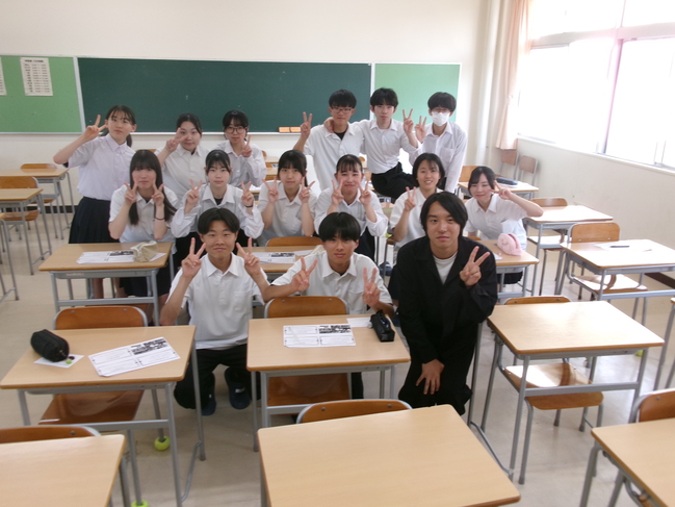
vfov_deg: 49.8
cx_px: 338
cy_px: 254
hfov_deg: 63.4
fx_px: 546
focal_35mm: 28
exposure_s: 1/34
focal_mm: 5.1
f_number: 3.9
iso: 106
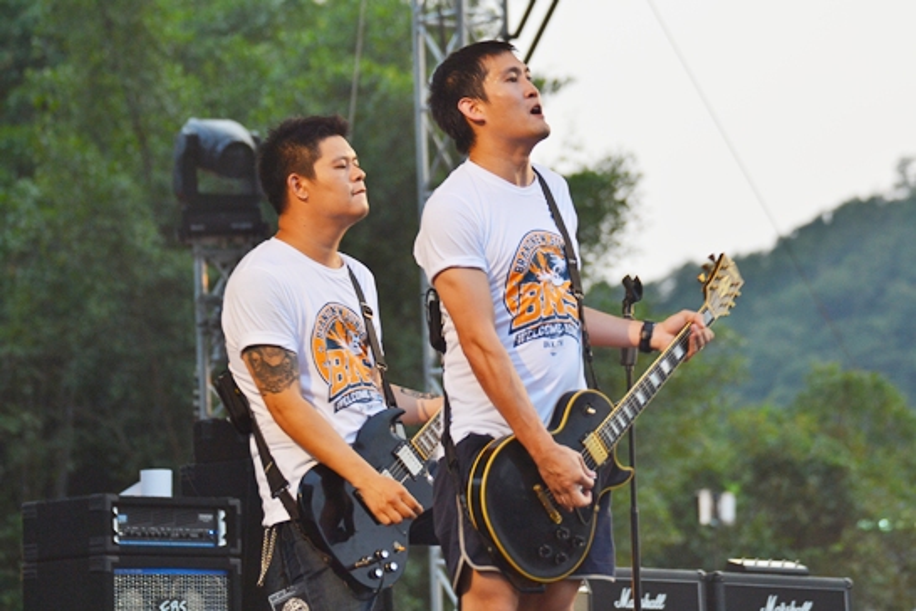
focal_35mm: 202
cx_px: 458
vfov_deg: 6.8
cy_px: 306
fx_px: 5152
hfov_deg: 10.2
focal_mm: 135
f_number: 5
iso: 180
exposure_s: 1/160
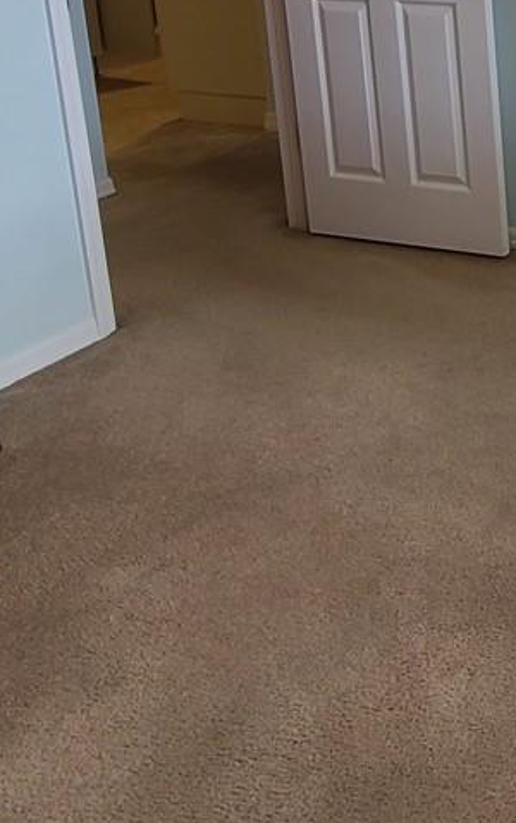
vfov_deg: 39.5
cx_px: 812
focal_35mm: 46
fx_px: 1033
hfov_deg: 22.2
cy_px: 46
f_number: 2.2
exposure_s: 1/60
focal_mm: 2.2
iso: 64
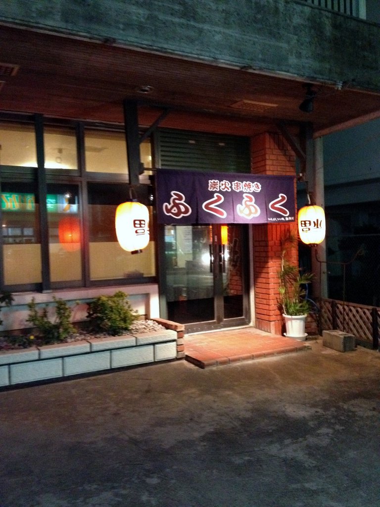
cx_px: 190
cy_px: 254
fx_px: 512
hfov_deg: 40.7
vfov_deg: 52.6
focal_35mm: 35
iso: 800
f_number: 2.4
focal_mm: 4.28
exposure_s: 1/15
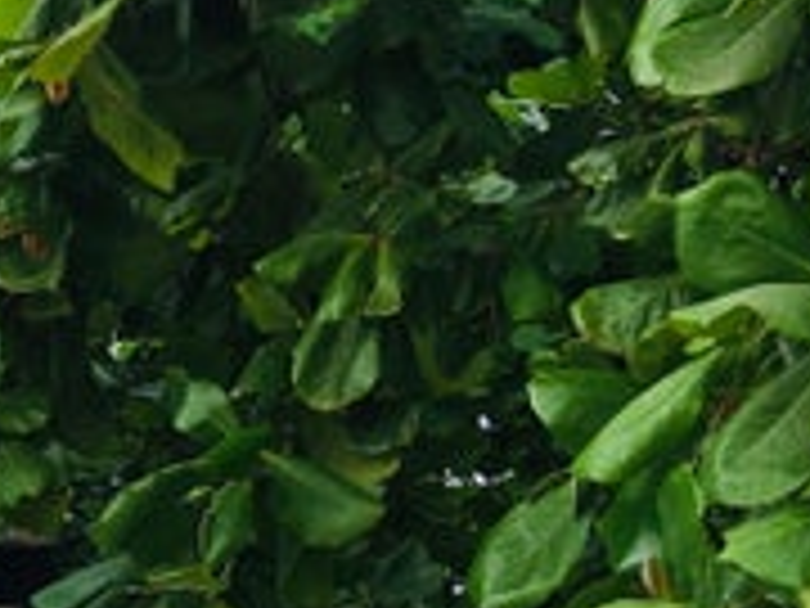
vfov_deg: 13.7
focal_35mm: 103
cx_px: -495
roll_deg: +0.0
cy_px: 847
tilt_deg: -0.3
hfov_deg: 16.8
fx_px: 2410
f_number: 2.2
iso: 25
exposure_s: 1/187
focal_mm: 4.15
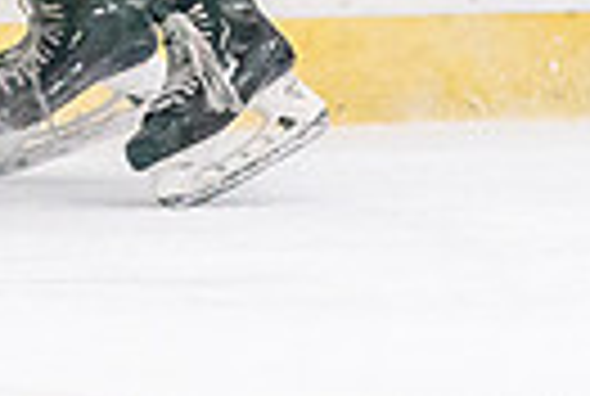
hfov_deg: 1.5
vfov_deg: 1.0
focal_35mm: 1330
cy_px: -331
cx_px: -205
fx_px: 21847
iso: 3200
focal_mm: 200
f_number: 2.8
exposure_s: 1/1250
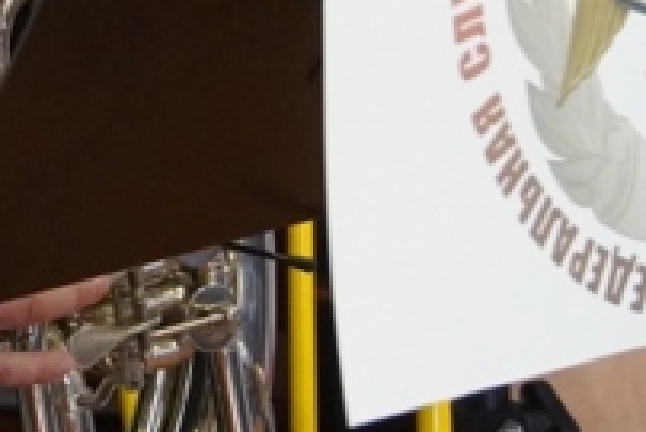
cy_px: -269
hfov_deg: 9.3
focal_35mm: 217
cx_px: -146
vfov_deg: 6.2
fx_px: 3894
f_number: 4.5
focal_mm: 39
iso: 5000
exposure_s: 1/160
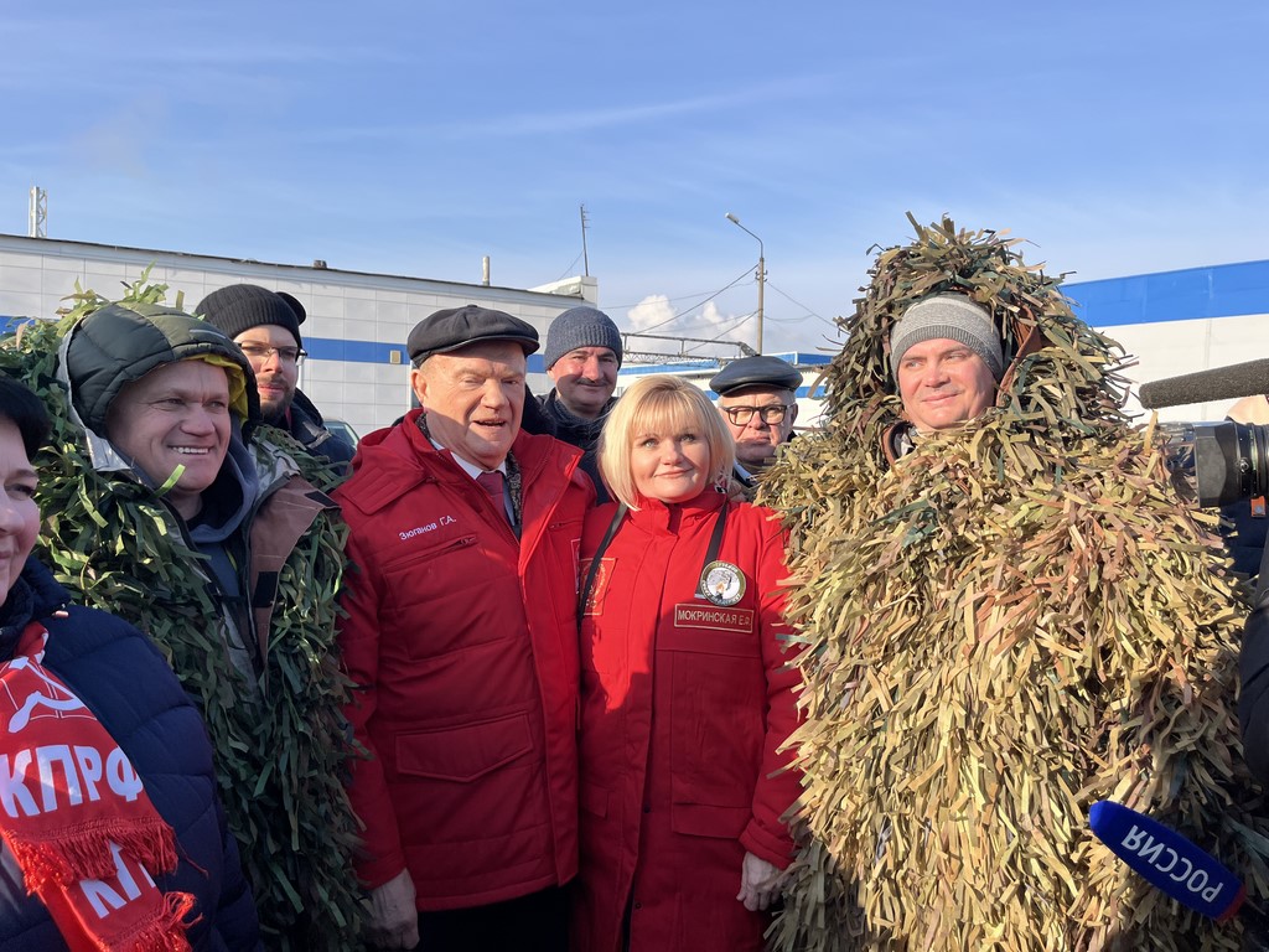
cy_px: 476
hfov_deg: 67.3
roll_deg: -2.1
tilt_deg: -1.9
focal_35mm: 26
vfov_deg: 53.1
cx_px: 634
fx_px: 953
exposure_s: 1/1862
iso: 50
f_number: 1.6
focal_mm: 5.1
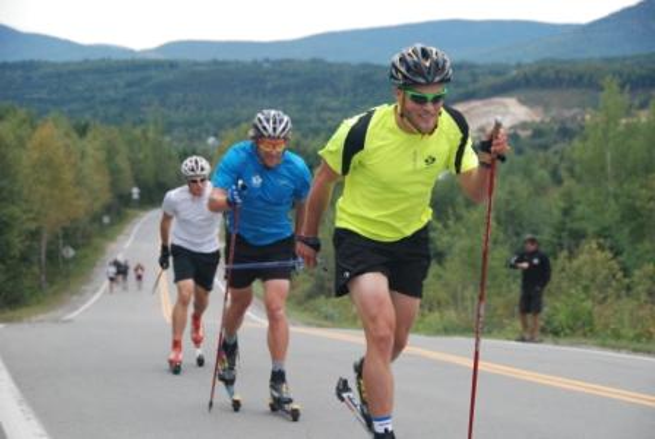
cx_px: 328
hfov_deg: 17.0
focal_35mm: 120
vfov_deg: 11.5
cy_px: 220
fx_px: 2186
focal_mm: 80
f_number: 5.6
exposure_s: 1/500
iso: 1000
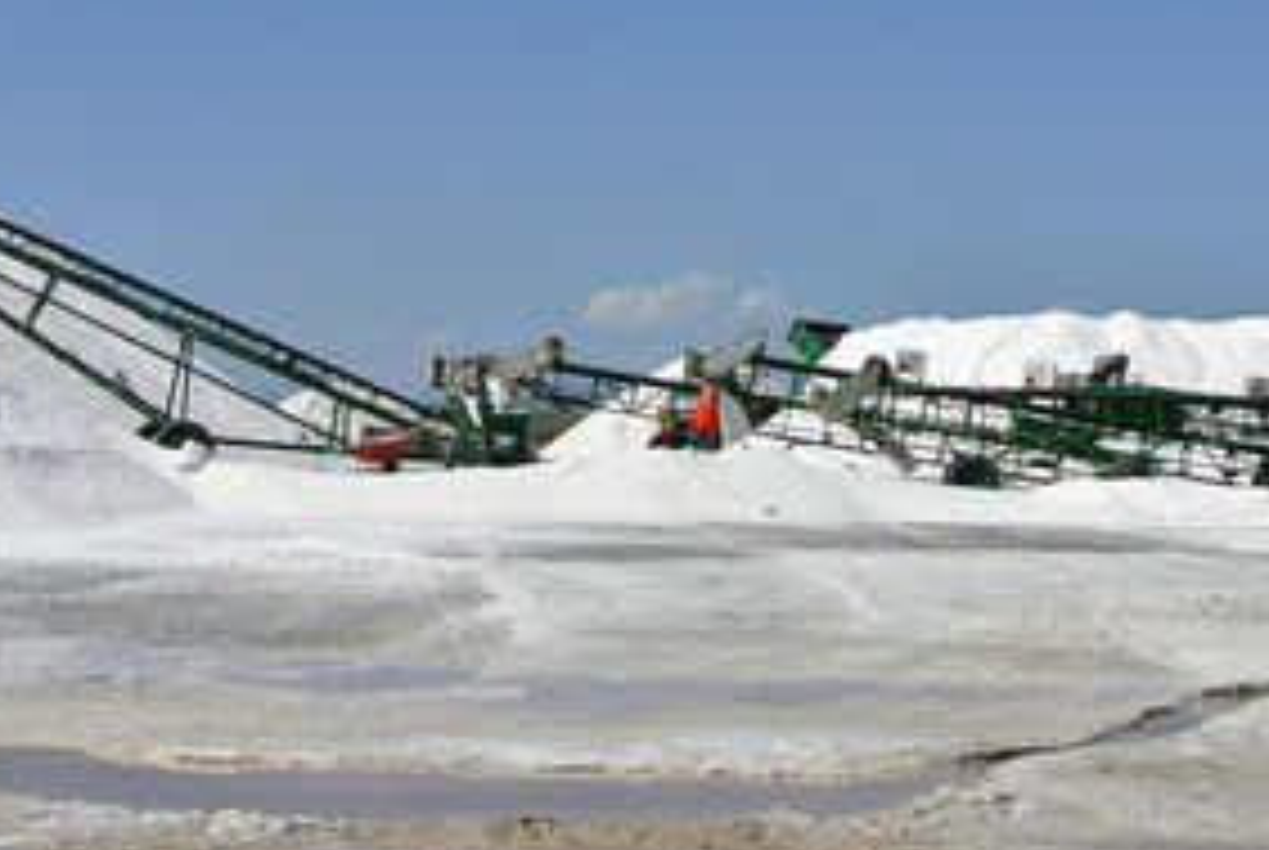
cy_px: 333
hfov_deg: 29.6
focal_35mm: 68
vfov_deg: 20.1
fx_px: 2401
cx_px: 662
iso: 100
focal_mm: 11.4
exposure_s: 1/1250
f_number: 5
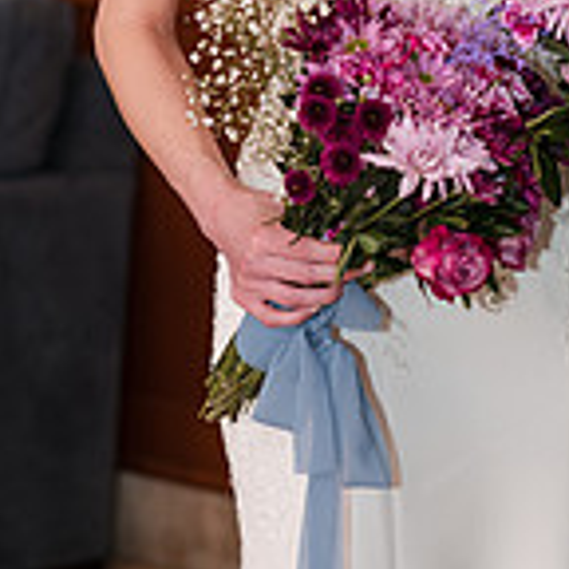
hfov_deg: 7.7
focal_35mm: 225
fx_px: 4184
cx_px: 589
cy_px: -115
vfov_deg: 7.7
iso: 400
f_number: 3.5
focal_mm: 85
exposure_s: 1/125
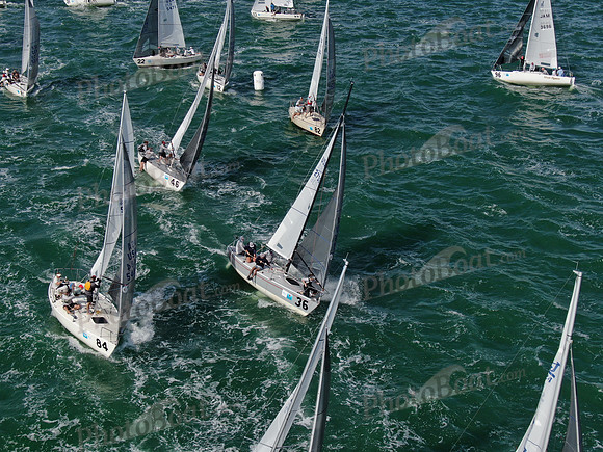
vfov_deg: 30.3
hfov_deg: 39.7
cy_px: 226
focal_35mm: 48
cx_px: 302
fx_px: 836
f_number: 3.8
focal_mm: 8.6
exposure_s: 1/1250
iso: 100
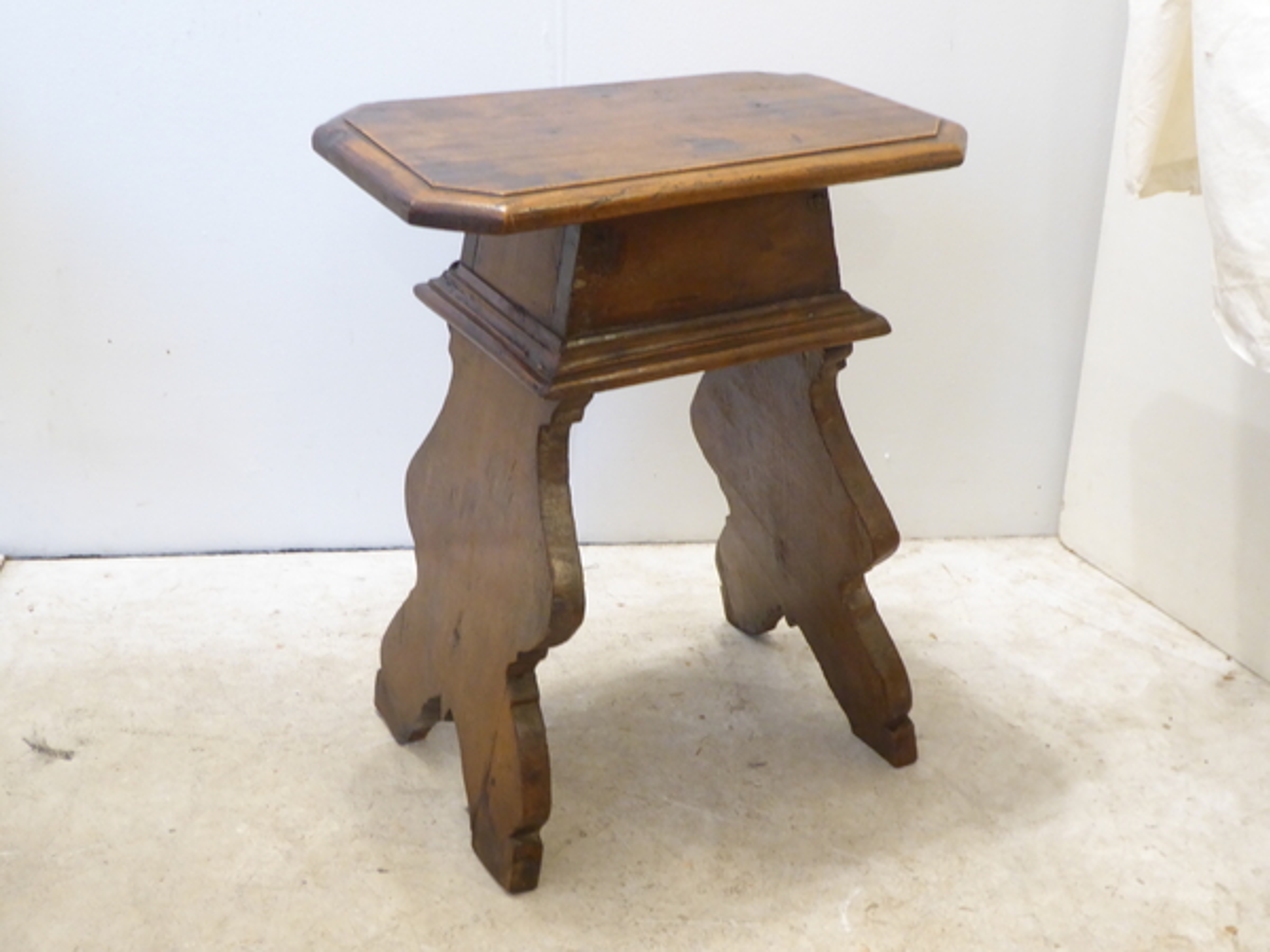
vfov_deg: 31.5
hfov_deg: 41.2
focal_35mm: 46
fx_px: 1688
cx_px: 635
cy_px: 476
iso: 400
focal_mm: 7.8
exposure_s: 1/4
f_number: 3.9
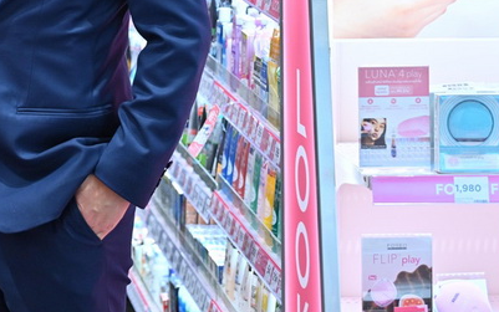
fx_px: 2354
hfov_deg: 11.8
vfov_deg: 7.5
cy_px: -114
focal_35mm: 173
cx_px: -108
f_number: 4
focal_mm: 63
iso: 320
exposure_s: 1/160
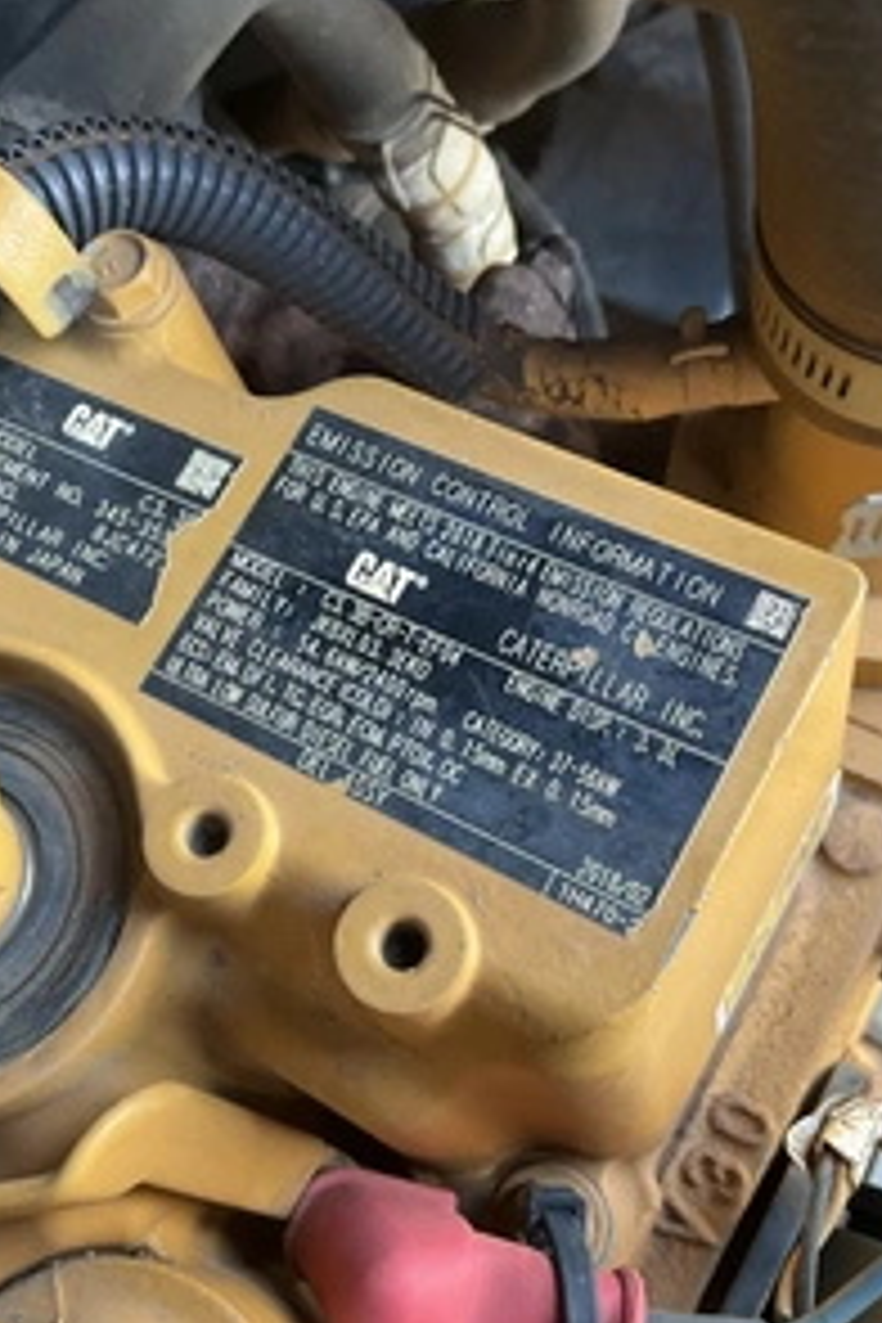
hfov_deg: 32.5
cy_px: 657
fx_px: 1507
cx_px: 346
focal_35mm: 41
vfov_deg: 47.4
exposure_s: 1/64
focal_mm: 3
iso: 64
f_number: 1.8
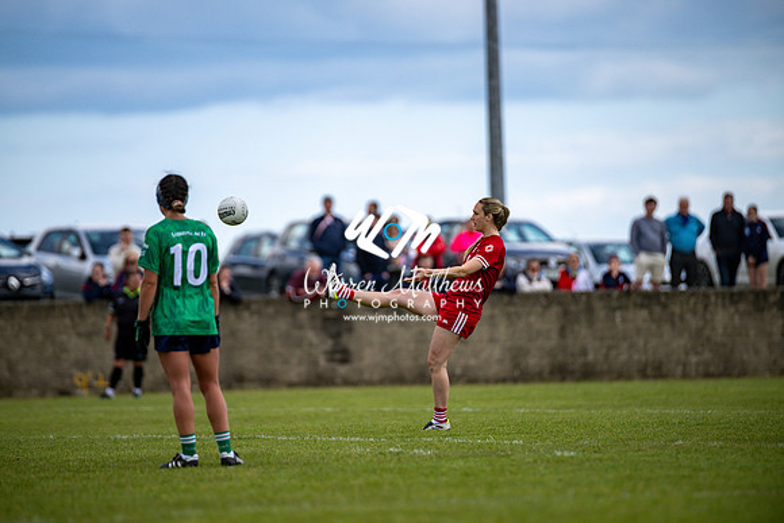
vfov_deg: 4.6
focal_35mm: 300
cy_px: 262
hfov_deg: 6.9
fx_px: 6535
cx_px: 392
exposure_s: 1/6400
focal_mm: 300
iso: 160
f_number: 2.8
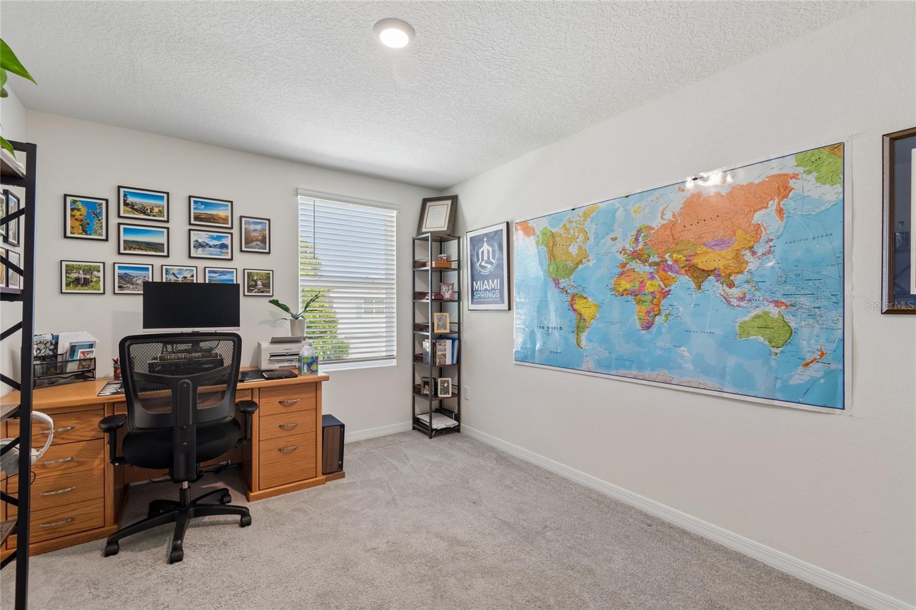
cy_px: 305
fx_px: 382
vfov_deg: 77.3
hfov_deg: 100.4
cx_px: 458
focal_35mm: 15
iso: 100
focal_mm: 10
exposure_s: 1/1.67
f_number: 7.1
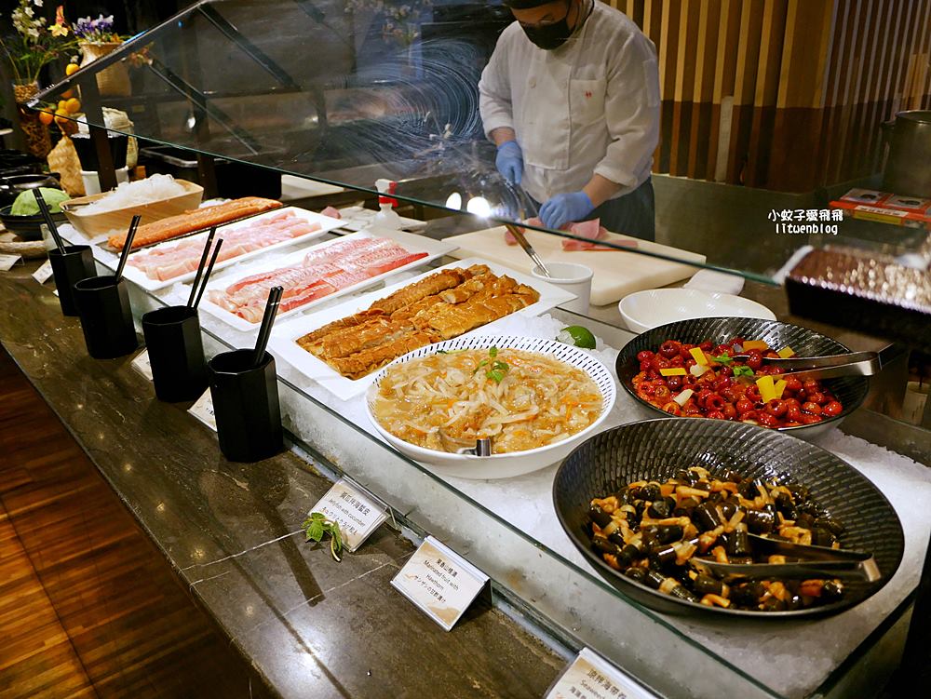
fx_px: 753
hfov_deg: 63.4
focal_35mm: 28
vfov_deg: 49.8
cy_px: 350
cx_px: 466
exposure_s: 1/60
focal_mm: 14
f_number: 2.5
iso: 400
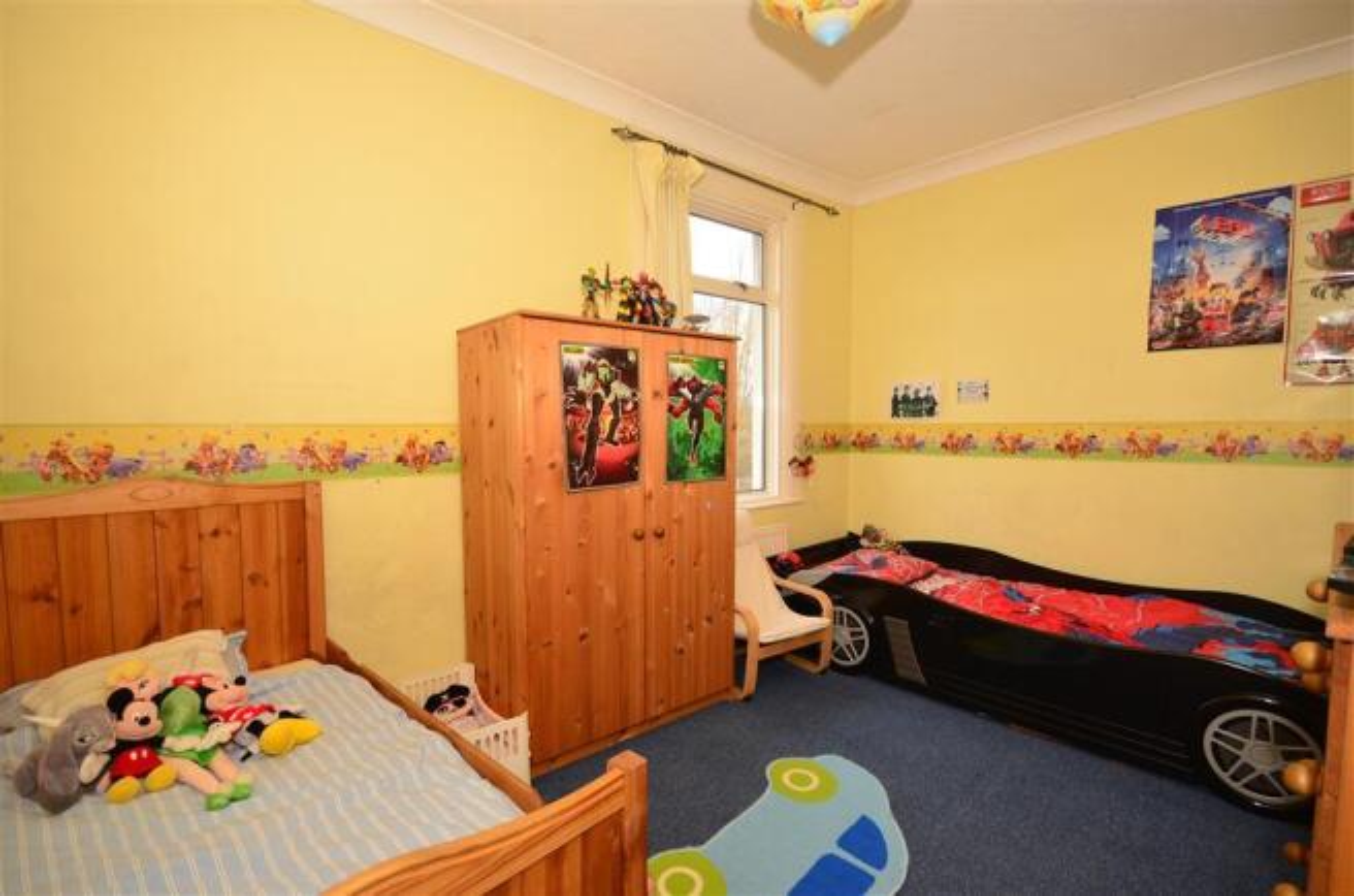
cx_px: 677
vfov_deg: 77.0
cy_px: 448
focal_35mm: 15
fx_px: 563
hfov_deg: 100.5
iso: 640
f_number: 7.1
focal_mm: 10
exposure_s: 1/160
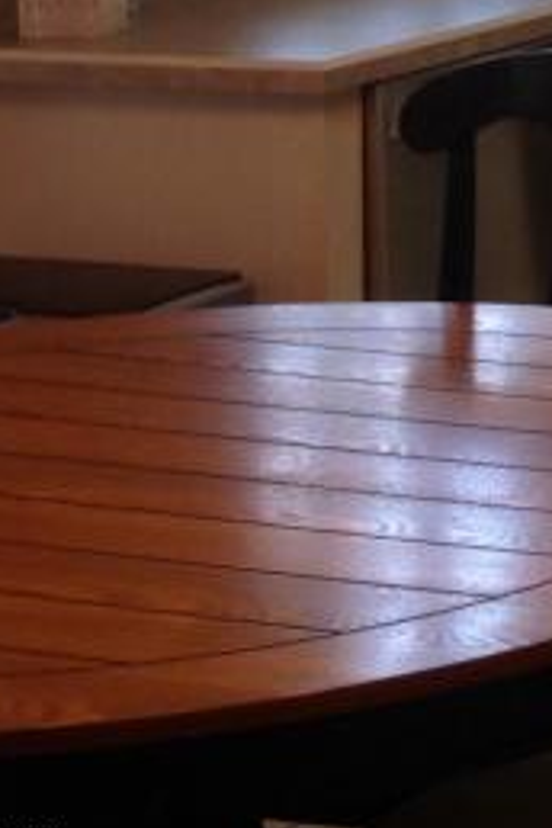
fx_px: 3335
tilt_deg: -2.2
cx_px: 1614
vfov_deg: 13.5
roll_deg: +0.2
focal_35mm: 145
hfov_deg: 8.2
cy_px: -315
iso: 50
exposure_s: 1/24
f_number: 2.4
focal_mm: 4.28
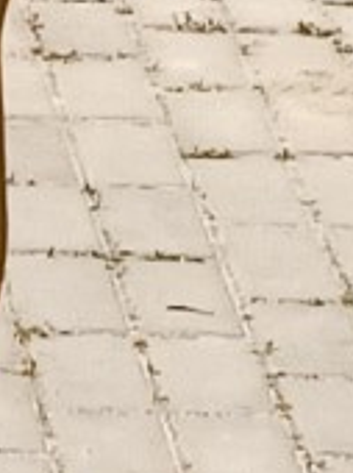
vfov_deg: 19.8
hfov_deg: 13.4
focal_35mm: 98
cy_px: 67
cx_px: -300
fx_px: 1336
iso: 108
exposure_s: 1/1101
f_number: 1.8
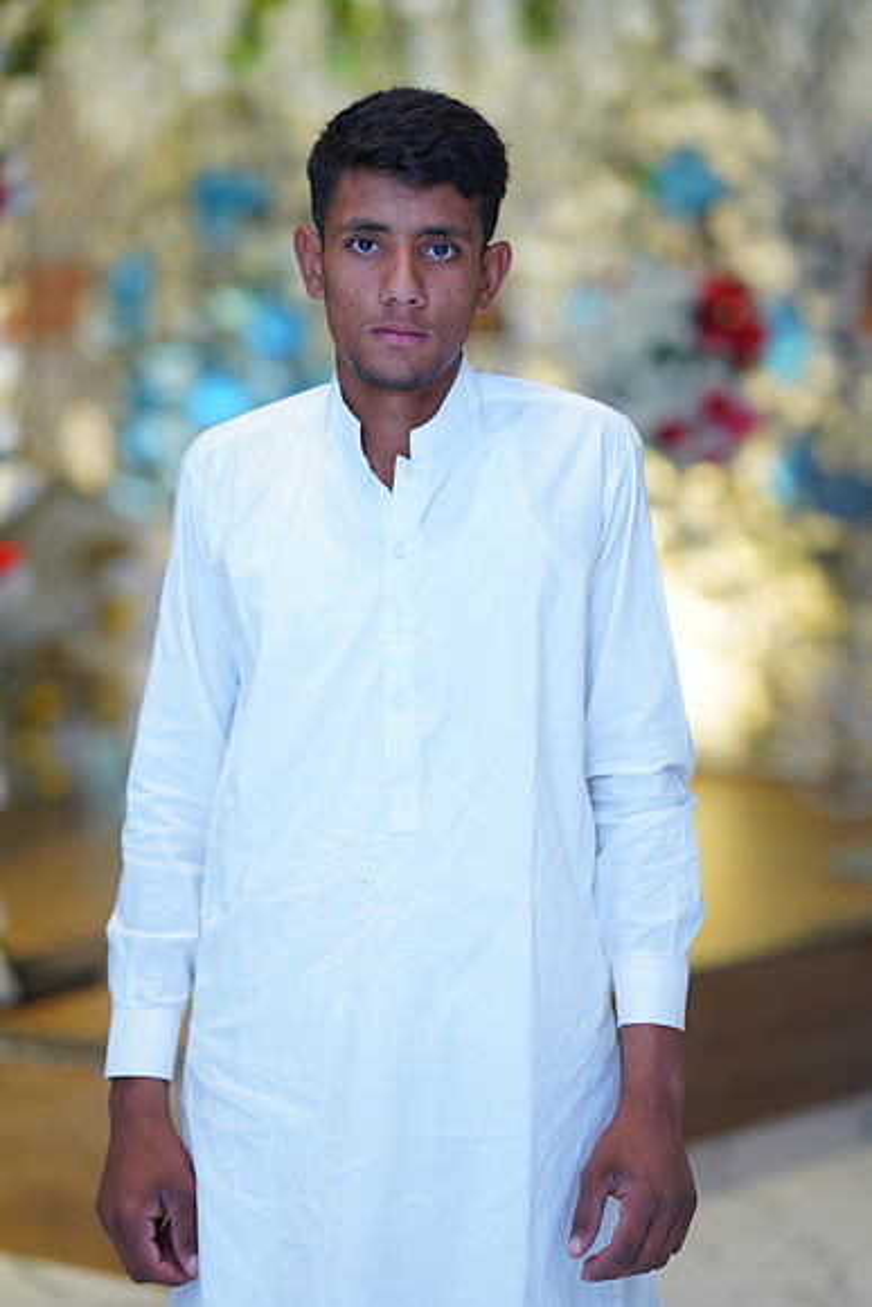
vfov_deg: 23.9
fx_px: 3086
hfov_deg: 16.1
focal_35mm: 85
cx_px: 436
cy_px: 654
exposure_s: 1/160
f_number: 1.8
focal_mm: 85
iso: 250
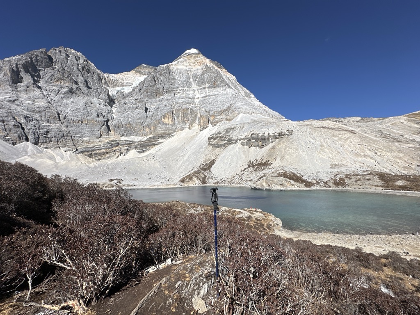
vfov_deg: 85.7
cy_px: 158
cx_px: 210
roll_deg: +0.5
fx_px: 170
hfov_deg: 102.1
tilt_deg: +5.0
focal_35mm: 14
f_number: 2.2
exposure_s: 1/4132
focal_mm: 2.22
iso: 50
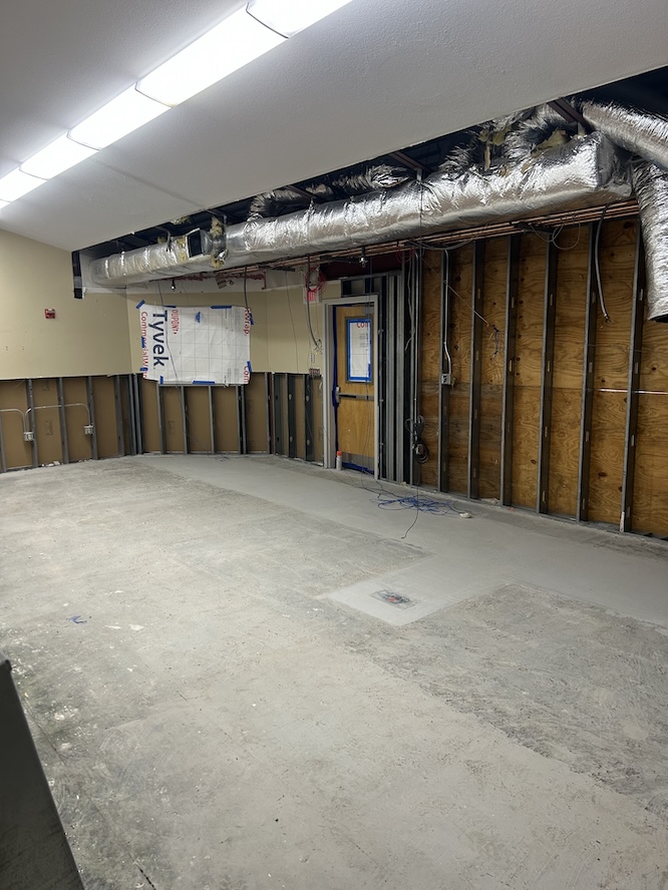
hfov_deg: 53.1
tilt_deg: -8.4
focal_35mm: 26
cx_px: 334
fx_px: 669
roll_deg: +0.2
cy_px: 445
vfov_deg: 67.3
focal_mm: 5.7
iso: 100
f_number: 1.5
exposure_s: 1/100
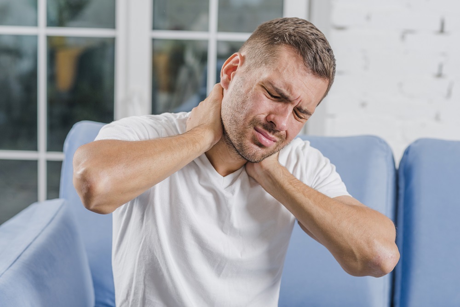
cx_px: 230
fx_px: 1086
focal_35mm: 85
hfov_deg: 23.9
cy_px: 154
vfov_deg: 16.1
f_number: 4.5
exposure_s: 1/160
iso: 160
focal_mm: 85
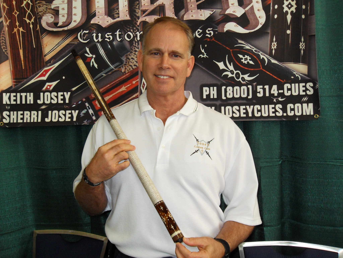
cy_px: 129
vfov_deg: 40.7
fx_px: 347
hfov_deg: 52.6
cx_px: 172
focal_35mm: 35
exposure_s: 1/45
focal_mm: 6.3
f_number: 3.5
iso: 240
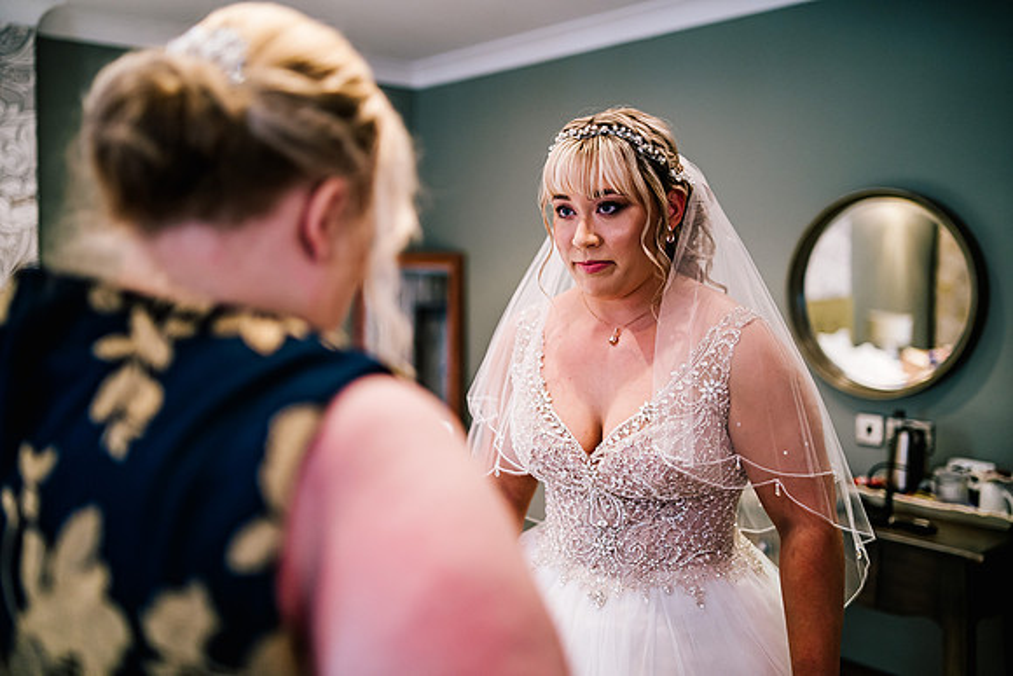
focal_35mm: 35
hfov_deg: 54.4
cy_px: 338
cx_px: 506
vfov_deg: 37.9
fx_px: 985
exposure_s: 1/250
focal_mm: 35
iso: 1000
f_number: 1.4
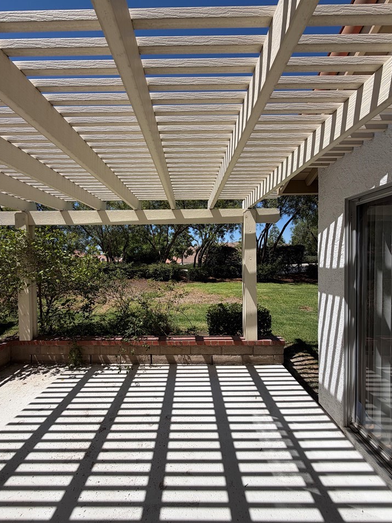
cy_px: 260
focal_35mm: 15
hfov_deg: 81.7
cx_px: 184
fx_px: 226
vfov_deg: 98.2
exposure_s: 1/1235
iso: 20
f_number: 2.2
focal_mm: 2.22
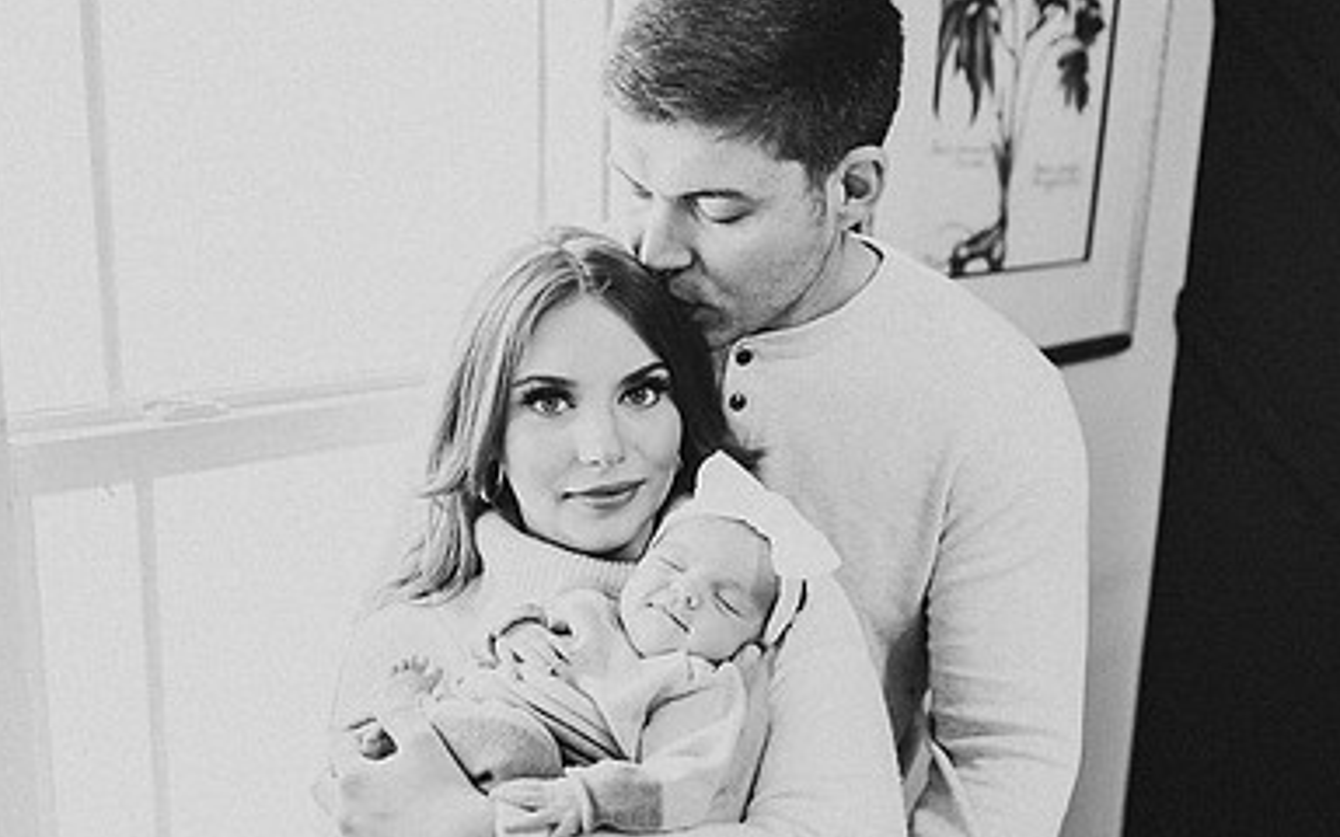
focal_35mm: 37
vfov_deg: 34.4
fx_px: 1351
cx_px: 544
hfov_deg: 52.4
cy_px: 483
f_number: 2
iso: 320
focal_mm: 24
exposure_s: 1/200
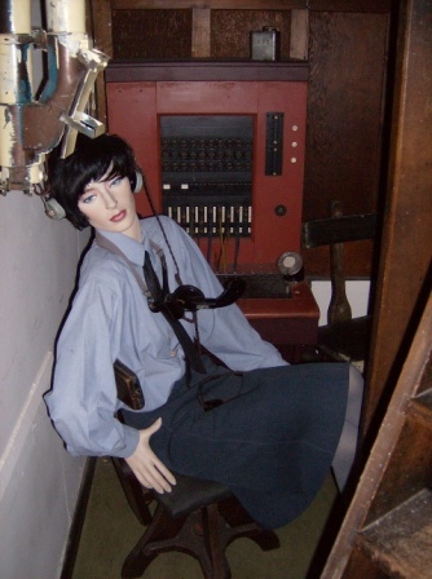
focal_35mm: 36
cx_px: 216
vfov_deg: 51.5
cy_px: 290
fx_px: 601
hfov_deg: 39.5
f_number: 2.8
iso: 200
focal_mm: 6
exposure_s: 1/60
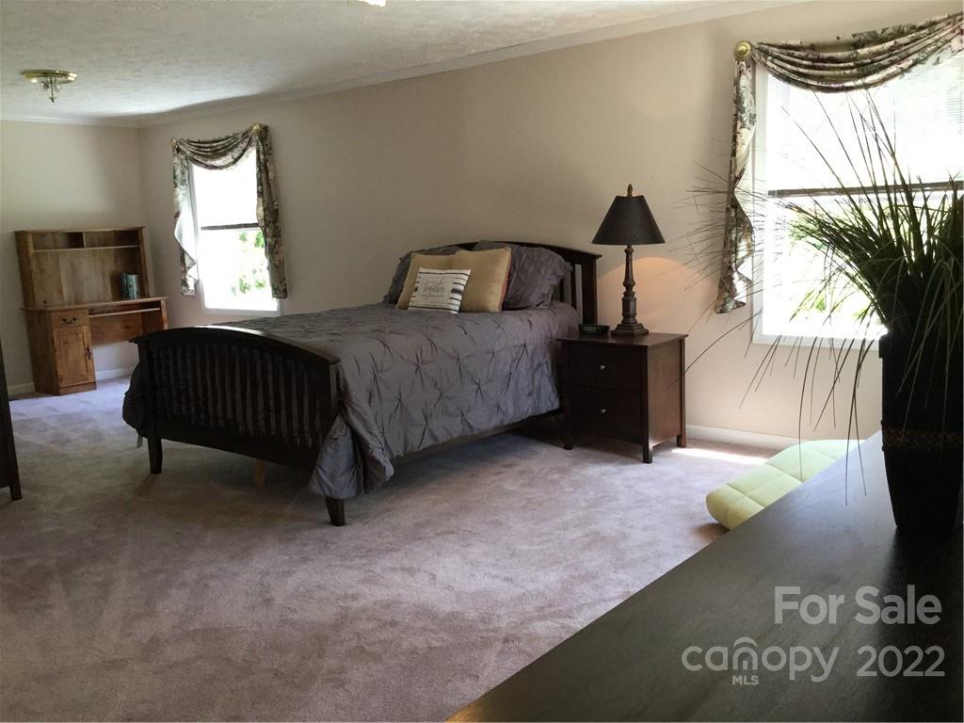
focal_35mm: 31
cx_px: 482
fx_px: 863
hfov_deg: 58.4
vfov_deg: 45.4
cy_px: 362
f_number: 2.4
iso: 32
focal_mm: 3.3
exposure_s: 1/30
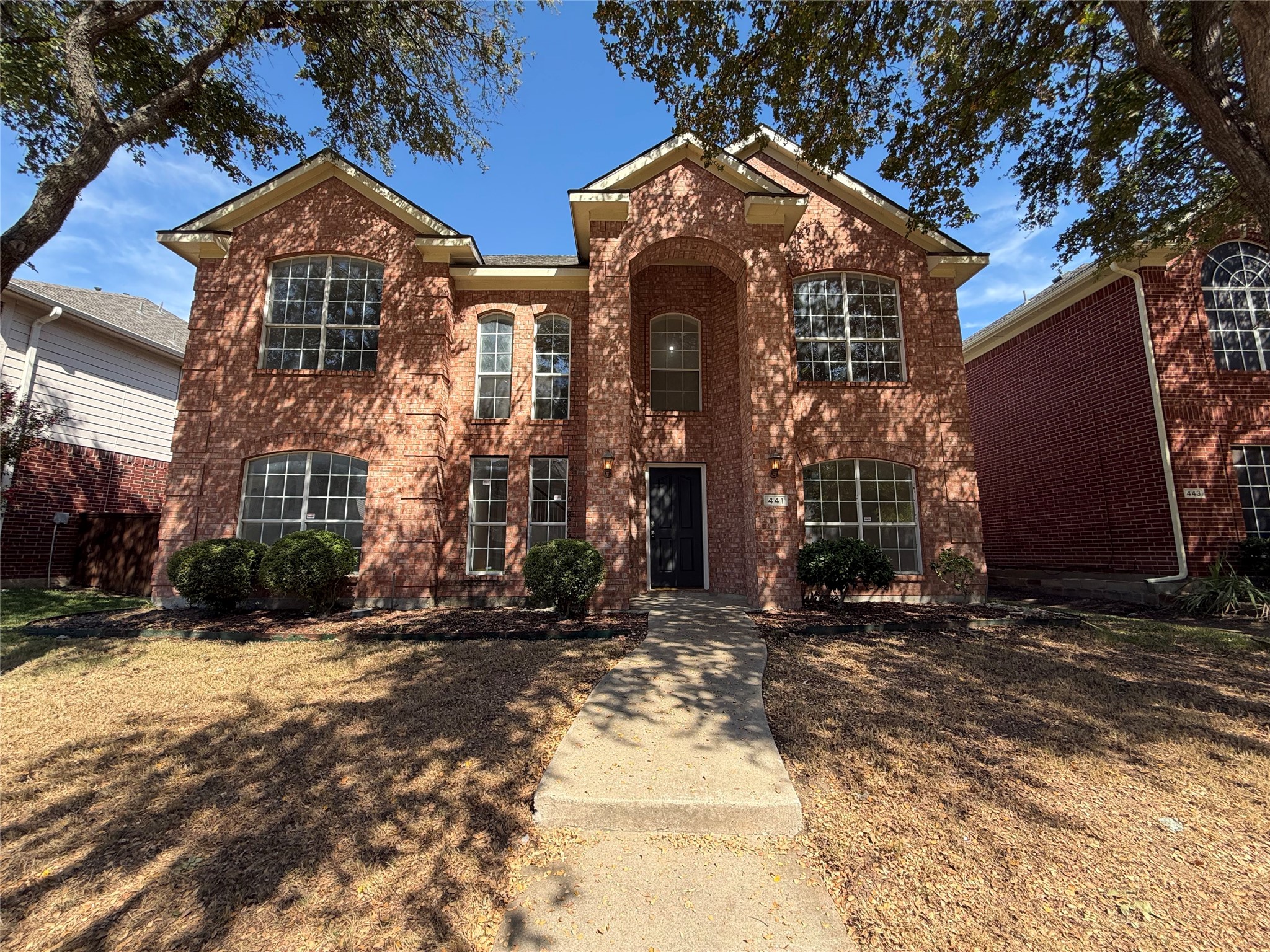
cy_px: 476
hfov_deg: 102.1
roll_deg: -0.2
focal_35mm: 14
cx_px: 635
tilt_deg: +8.5
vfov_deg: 85.7
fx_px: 514
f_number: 2.2
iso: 50
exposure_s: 1/262
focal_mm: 2.22
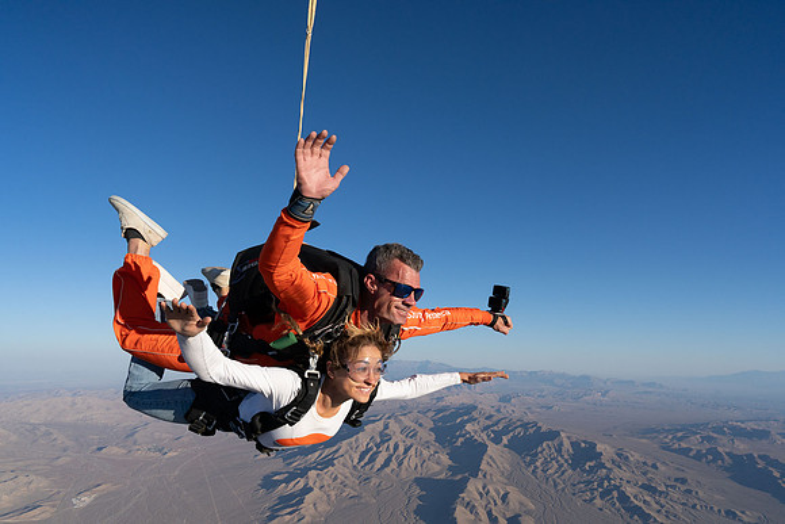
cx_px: 392
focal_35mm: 24
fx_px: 523
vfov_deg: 53.2
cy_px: 262
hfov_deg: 73.7
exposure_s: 1/2000
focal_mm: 24
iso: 800
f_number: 9
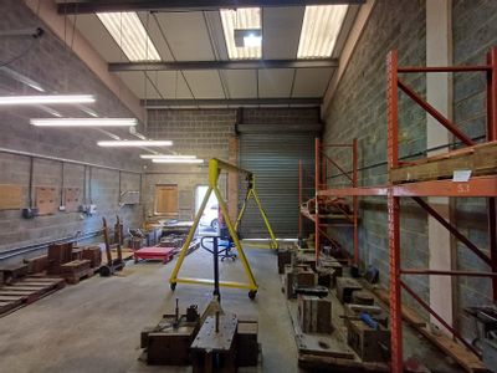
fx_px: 230
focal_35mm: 16
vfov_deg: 78.1
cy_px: 186
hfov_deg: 94.5
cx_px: 248
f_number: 2.2
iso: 160
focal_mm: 1.64
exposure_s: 1/33.3
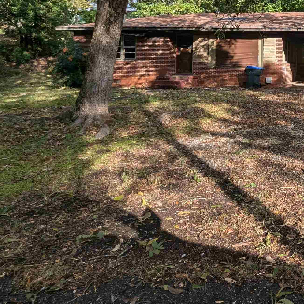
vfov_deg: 54.5
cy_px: 55
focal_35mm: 27
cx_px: 301
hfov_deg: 49.0
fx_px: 268
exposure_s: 1/653
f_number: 2.2
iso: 41
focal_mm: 1.95
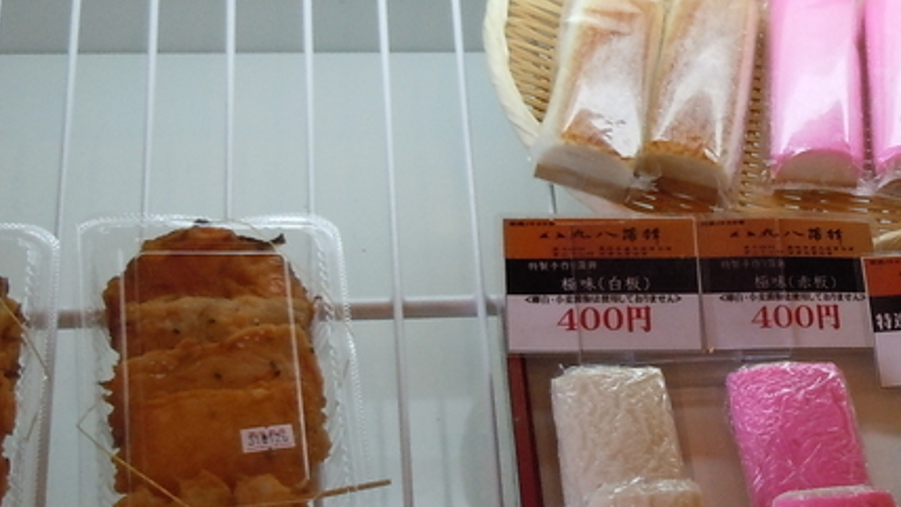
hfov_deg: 24.2
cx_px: 768
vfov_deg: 14.1
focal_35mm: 86
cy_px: 250
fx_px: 2055
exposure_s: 1/125
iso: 250
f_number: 4
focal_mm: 5.9
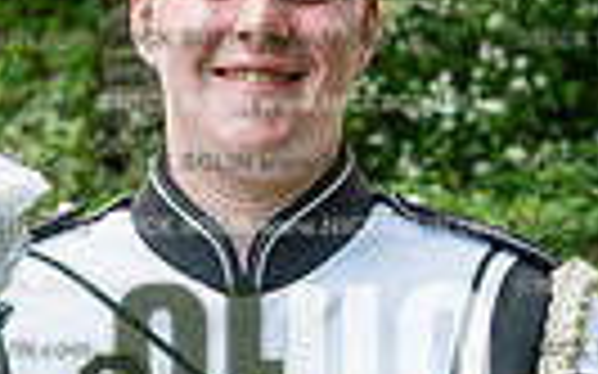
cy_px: 410
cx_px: 301
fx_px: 2639
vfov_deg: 8.0
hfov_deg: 12.9
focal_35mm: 162
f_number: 5.6
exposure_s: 1/640
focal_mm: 47
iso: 1000
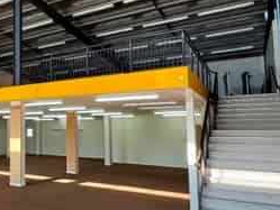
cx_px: -15
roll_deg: -0.8
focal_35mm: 37
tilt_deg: +5.6
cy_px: 109
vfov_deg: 38.7
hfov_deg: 41.7
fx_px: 299
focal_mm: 2.22
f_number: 2.2
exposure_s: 1/99
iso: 50
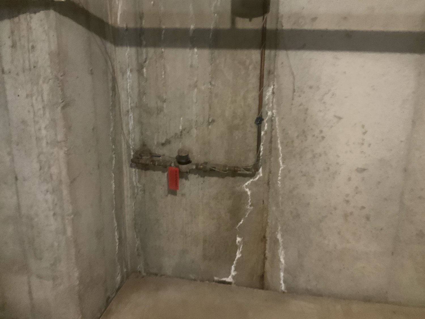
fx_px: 356
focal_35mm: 29
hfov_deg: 61.7
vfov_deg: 48.2
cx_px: 212
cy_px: 160
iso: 500
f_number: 1.8
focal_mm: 3
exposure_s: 1/24
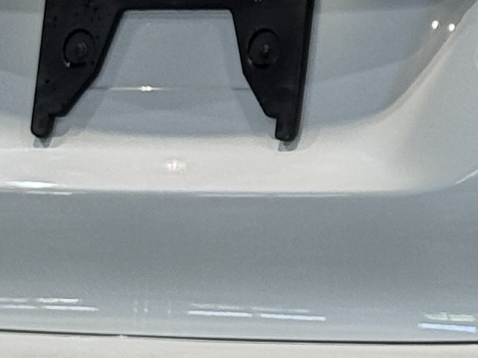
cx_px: 820
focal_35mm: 296
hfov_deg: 6.6
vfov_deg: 5.0
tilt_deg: +0.6
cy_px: 49
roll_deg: -0.6
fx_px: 4086
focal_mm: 6.76
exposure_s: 1/60
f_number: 1.78
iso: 64
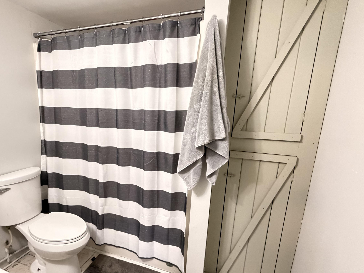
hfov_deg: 83.9
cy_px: 151
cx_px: 150
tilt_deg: -10.7
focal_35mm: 19
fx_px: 200
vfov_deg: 68.5
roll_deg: -0.3
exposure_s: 1/60
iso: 1250
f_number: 2.2
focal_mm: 2.22
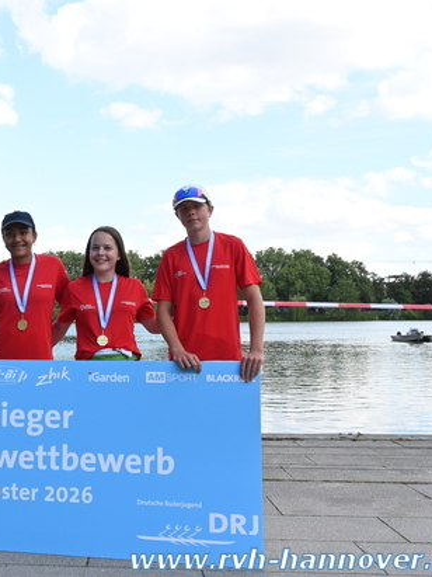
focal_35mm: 46
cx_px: 43
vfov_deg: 41.5
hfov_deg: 30.3
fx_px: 761
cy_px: 288
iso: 160
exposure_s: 1/250
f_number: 5.6
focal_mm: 21
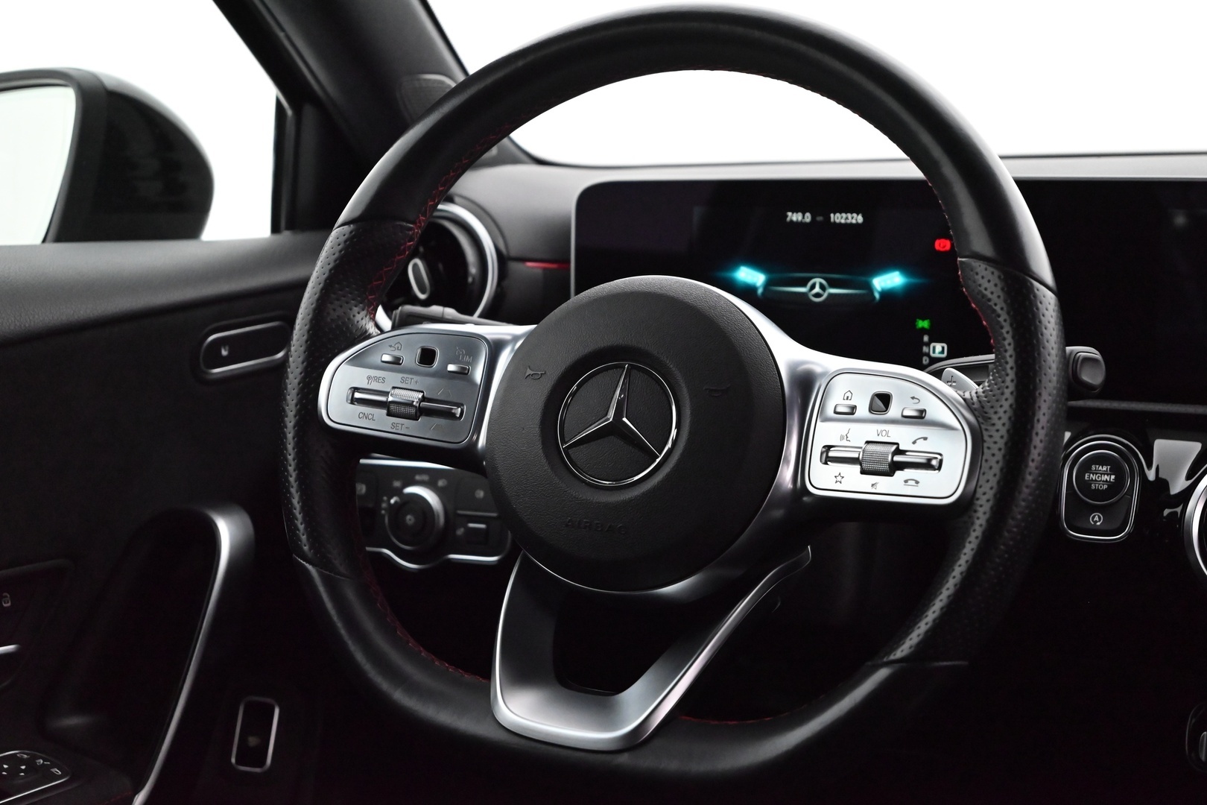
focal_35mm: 50
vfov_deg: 27.0
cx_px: 604
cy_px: 402
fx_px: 1676
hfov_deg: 39.6
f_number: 6.3
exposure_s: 1/60
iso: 9000
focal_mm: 50
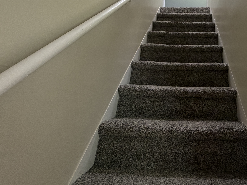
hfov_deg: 66.8
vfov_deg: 52.4
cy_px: 32
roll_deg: -2.2
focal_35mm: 24
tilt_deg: +20.4
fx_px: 171
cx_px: 187
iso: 250
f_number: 2.2
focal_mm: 2.22
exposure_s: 1/60
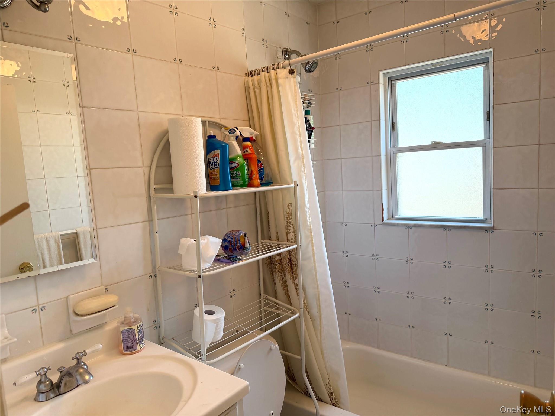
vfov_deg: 56.8
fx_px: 385
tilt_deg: -6.5
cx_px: 278
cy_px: 208
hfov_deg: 71.6
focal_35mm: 24
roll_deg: +3.6
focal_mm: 6.76
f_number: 1.78
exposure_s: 1/203
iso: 125
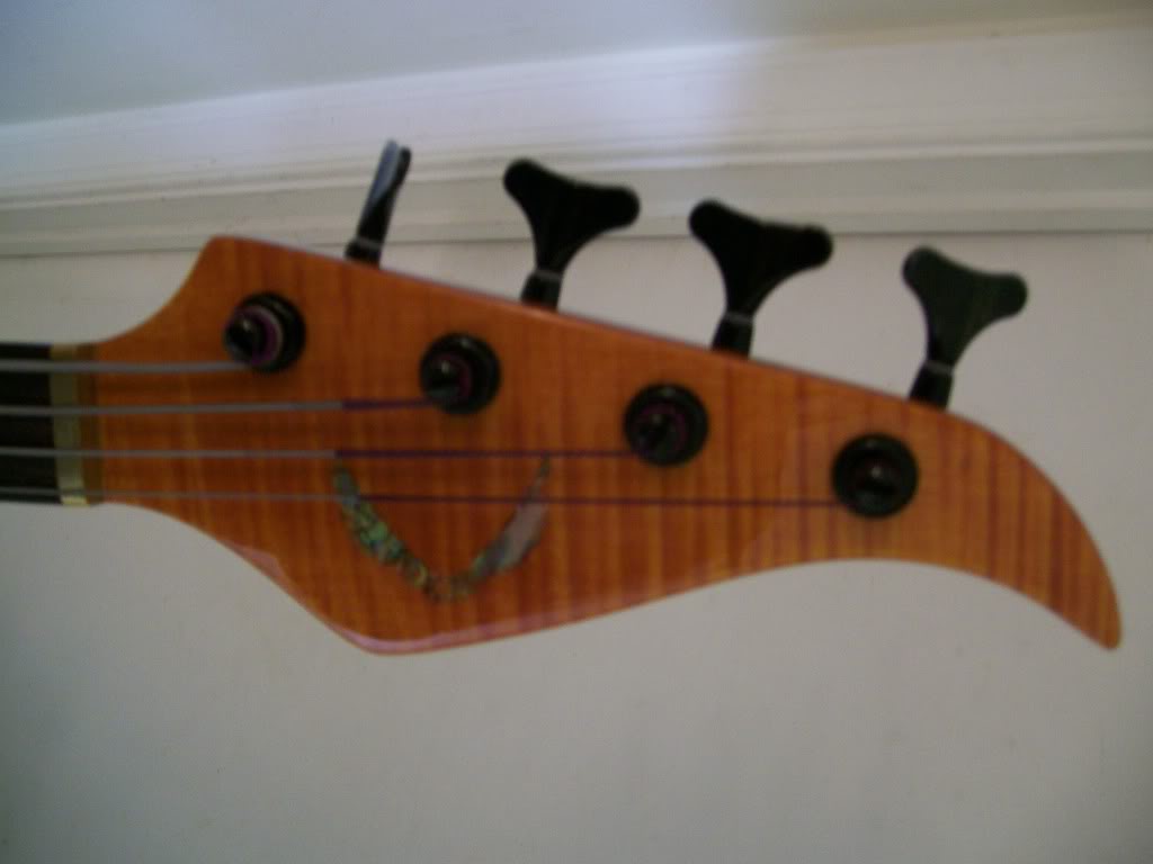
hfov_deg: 52.6
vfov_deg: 40.7
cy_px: 432
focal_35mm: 35
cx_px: 576
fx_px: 1166
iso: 160
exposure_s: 1/8
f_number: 2.8
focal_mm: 5.8
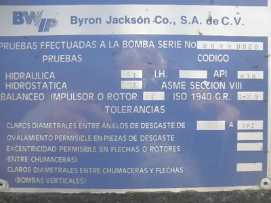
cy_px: 102
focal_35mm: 28
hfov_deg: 63.4
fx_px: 219
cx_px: 136
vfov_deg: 49.7
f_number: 3
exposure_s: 1/160
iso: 64
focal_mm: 5
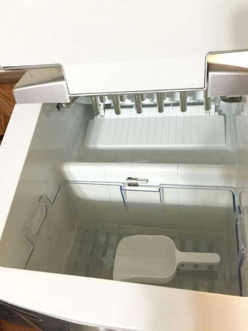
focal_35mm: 29
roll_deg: +13.8
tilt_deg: -44.3
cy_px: 166
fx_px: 277
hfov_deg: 48.2
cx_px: 124
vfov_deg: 61.7
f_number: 2.2
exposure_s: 1/15
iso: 100
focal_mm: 4.15
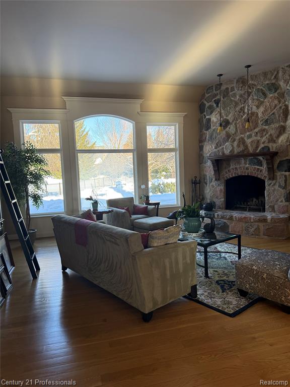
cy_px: 194
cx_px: 145
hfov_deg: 56.8
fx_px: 268
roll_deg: +2.5
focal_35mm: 24
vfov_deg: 71.6
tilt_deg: -4.2
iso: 125
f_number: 1.78
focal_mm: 6.76
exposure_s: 1/231
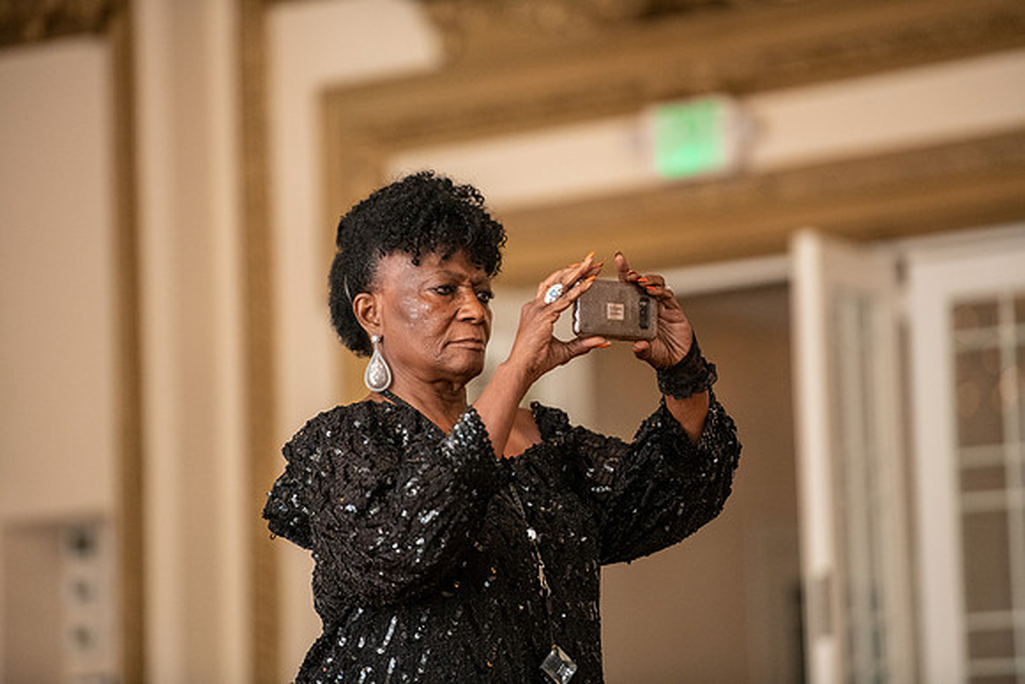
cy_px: 342
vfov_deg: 6.9
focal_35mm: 200
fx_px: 5696
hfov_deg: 10.3
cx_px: 512
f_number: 2.8
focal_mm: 200
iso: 2500
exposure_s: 1/500
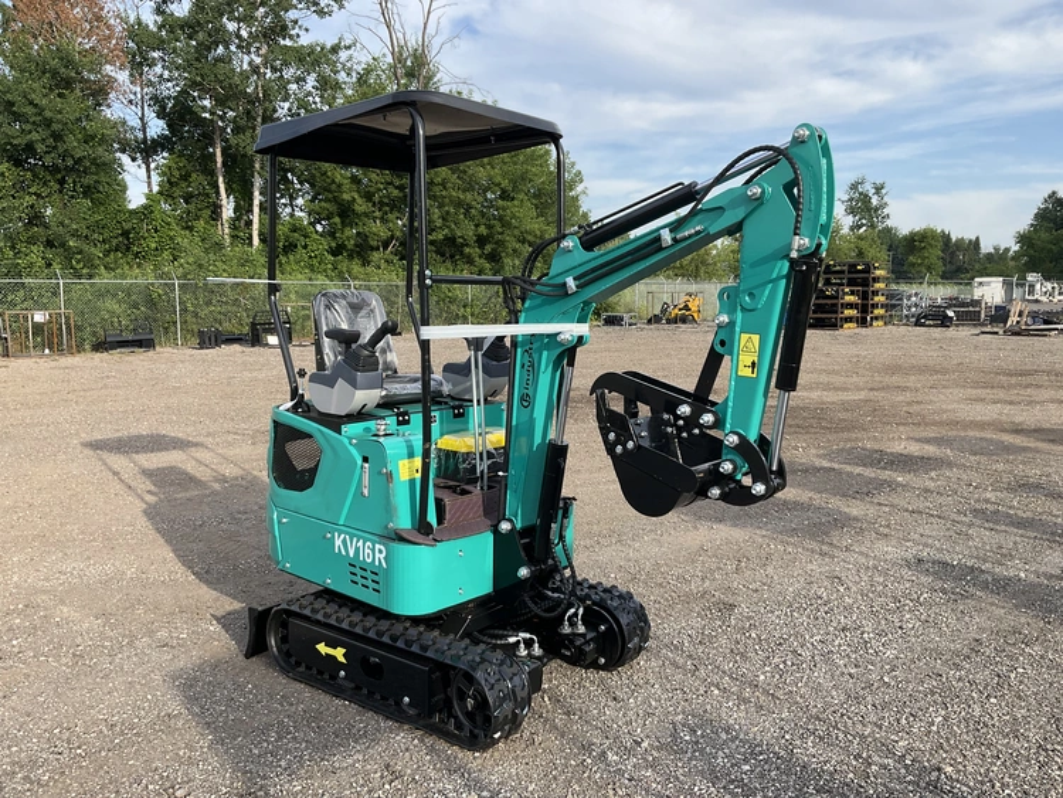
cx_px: 532
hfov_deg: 61.6
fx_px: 891
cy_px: 399
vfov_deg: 48.3
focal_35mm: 29
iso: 25
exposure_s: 1/635
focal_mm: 3
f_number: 1.8
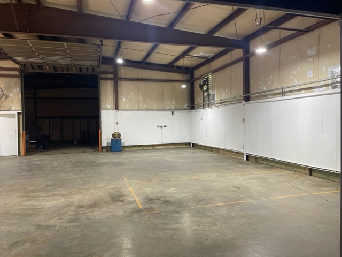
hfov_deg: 67.3
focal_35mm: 26
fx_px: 257
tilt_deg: -3.4
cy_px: 128
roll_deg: +1.8
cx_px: 171
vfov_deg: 53.1
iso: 125
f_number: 1.6
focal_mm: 4.2
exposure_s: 1/120
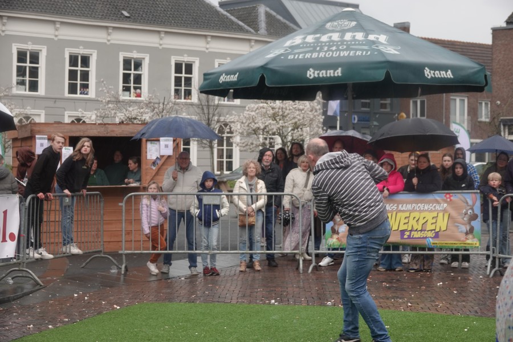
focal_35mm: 83
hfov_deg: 24.5
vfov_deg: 16.5
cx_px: 256
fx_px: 1183
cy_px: 171
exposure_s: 1/100
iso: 100
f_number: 3.5
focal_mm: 30.5
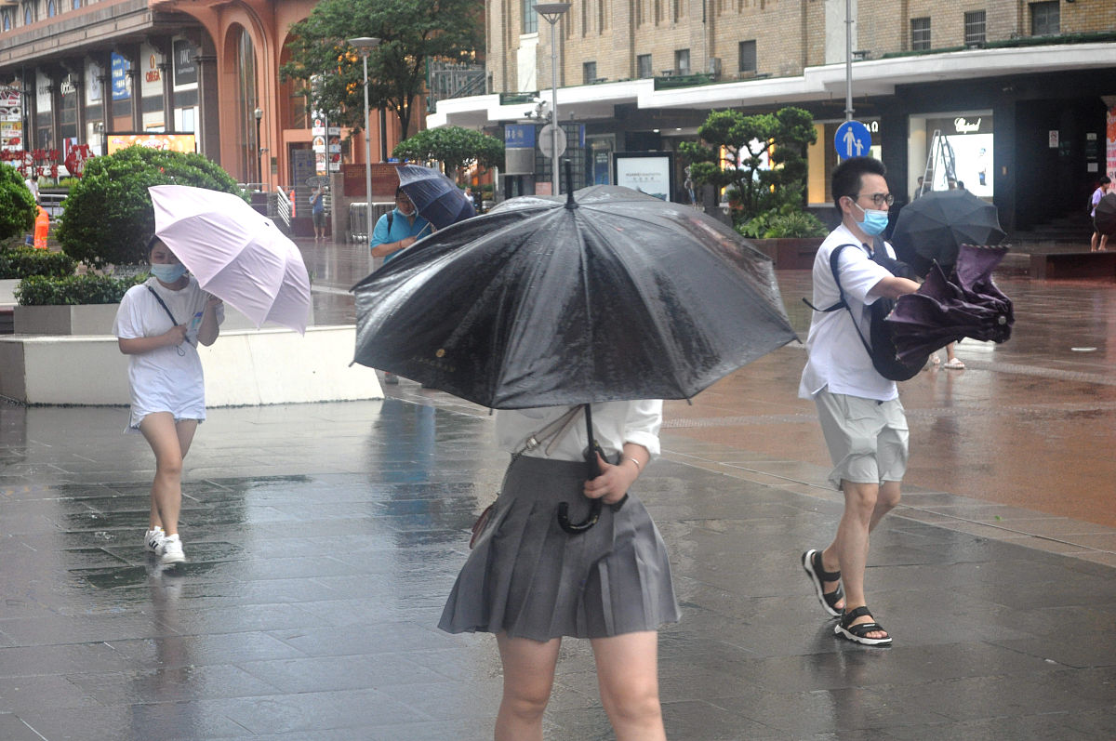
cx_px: 558
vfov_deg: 16.5
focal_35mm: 82
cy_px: 370
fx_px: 2554
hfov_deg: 24.6
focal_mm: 55
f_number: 5.6
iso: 800
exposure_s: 1/125
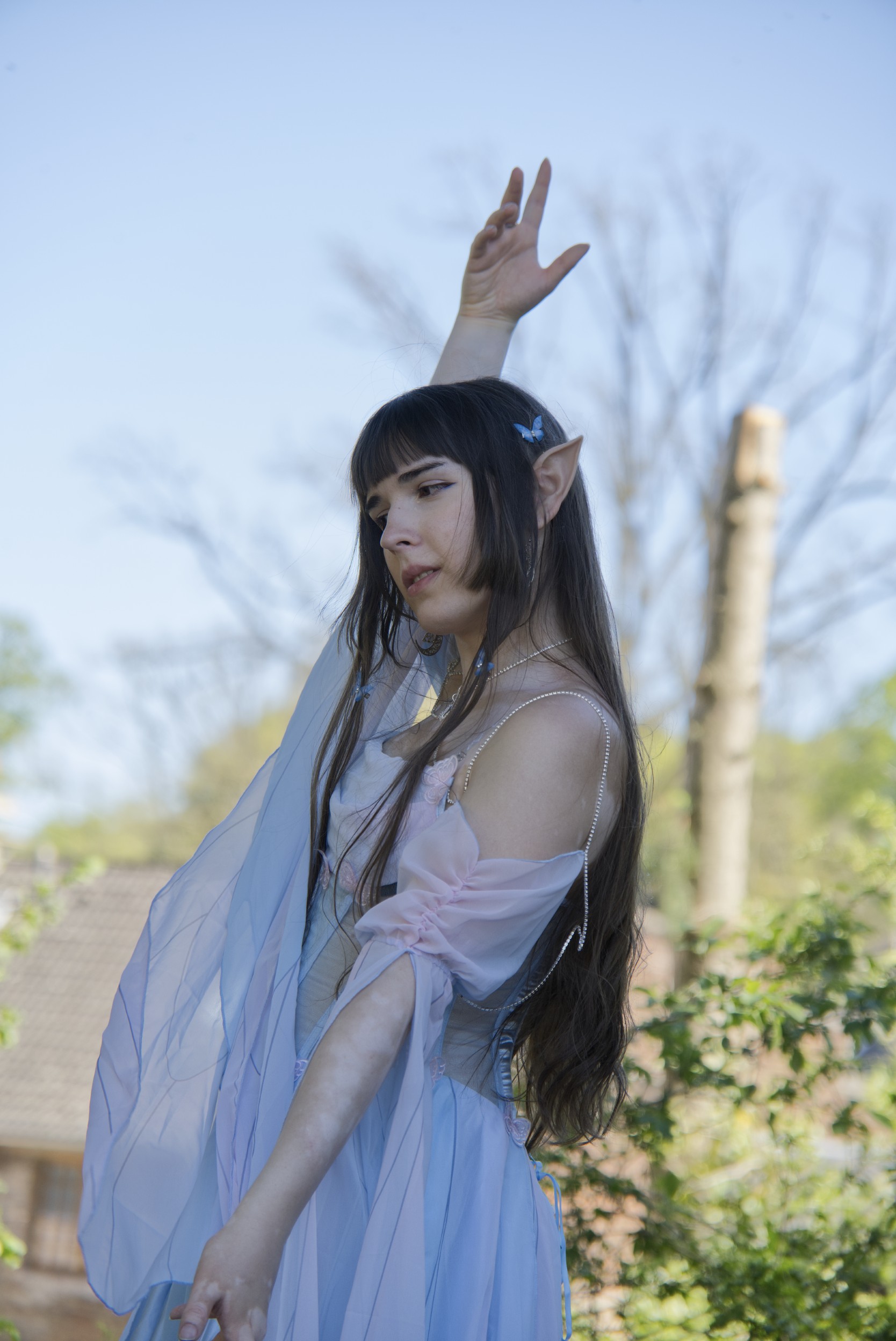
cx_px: 448
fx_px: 3915
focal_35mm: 105
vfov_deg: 19.4
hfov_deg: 13.1
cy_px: 670
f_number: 2.8
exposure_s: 1/500
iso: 160
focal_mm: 70
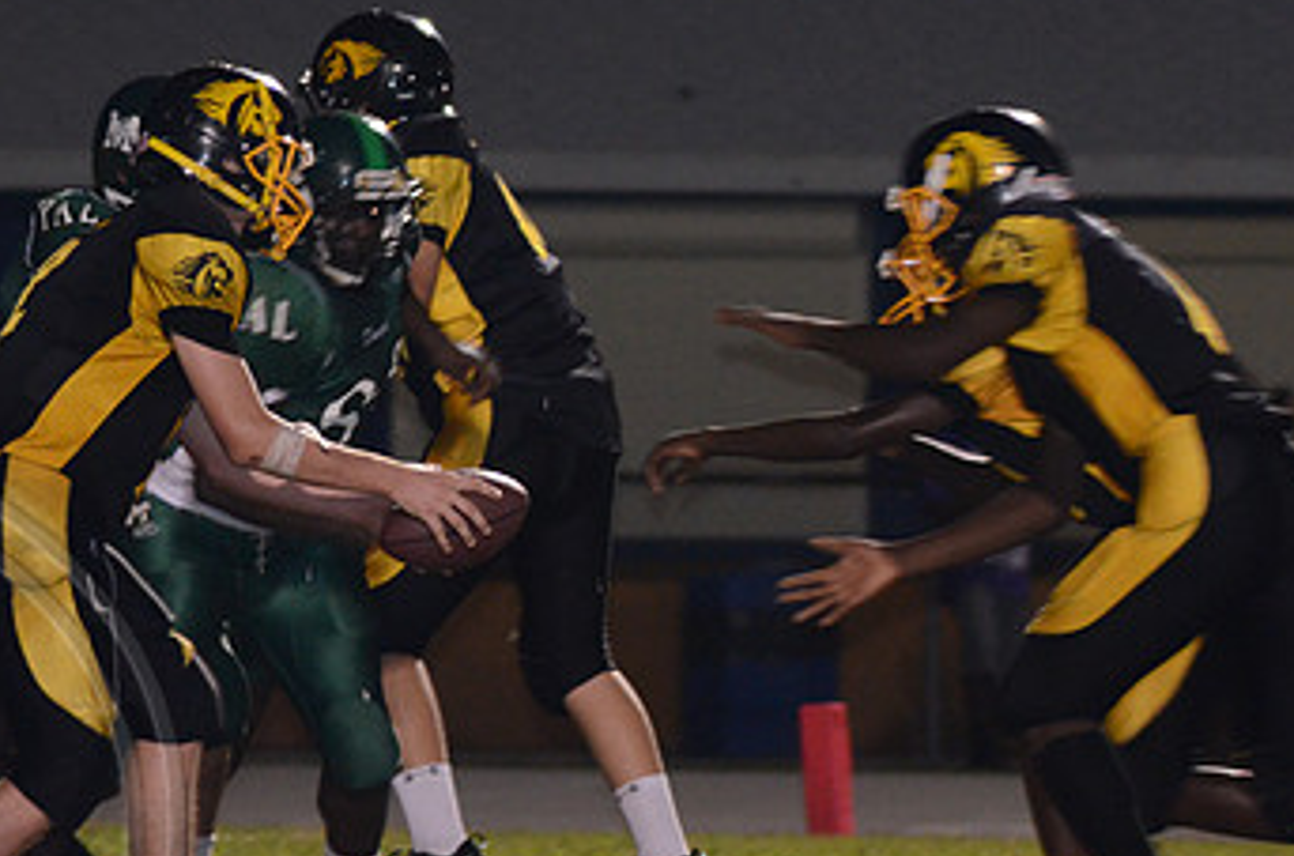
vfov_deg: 2.7
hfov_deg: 4.1
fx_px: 18182
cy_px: 456
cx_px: 479
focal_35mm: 507
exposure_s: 1/160
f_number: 5.6
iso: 3200
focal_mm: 200
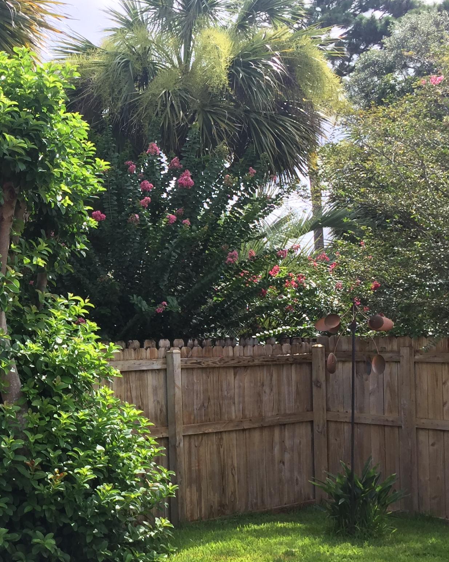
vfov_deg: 34.1
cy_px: 325
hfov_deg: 26.2
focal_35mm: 55
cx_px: 4
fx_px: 914
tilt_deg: +0.2
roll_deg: -0.4
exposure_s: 1/706
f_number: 2.2
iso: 32
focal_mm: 4.15
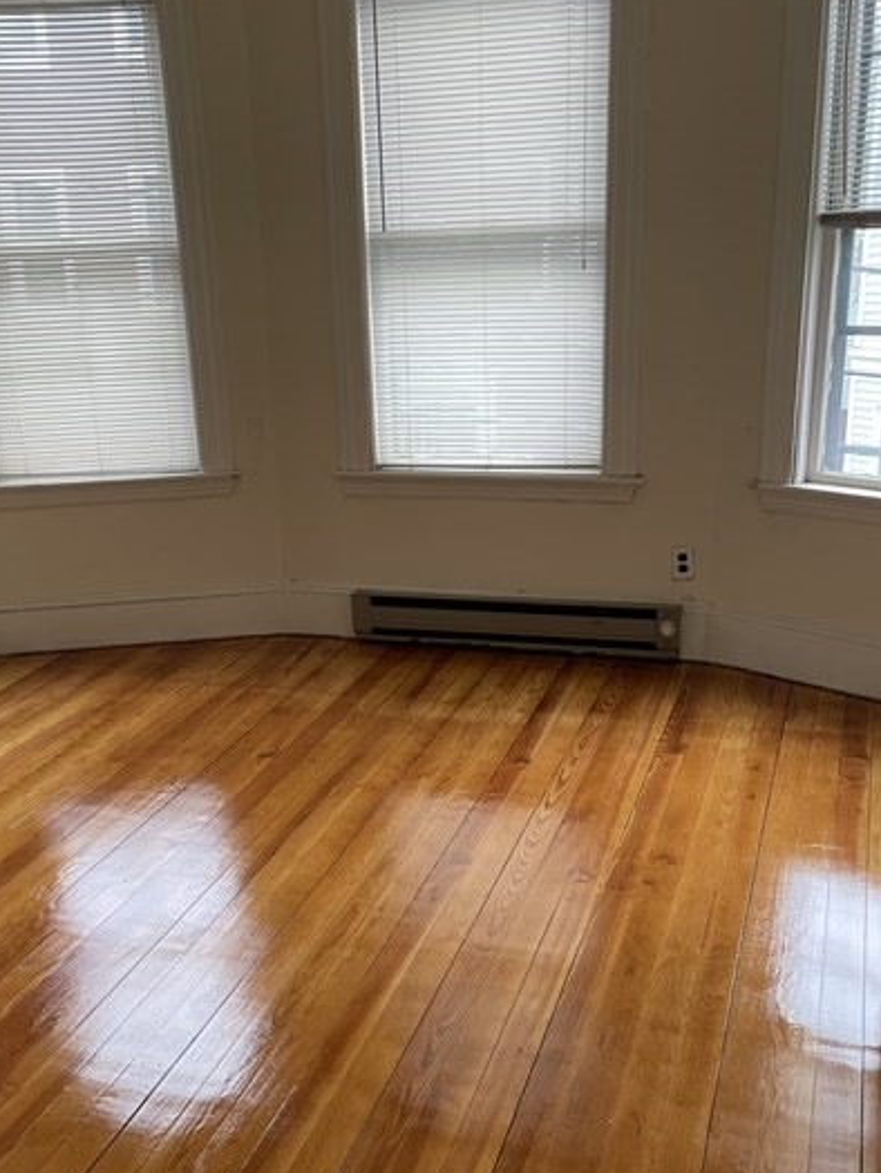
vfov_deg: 48.8
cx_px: 382
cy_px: 686
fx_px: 1289
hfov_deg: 37.7
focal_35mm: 38
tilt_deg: -19.8
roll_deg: +3.4
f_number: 1.6
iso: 80
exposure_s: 1/120
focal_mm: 4.2
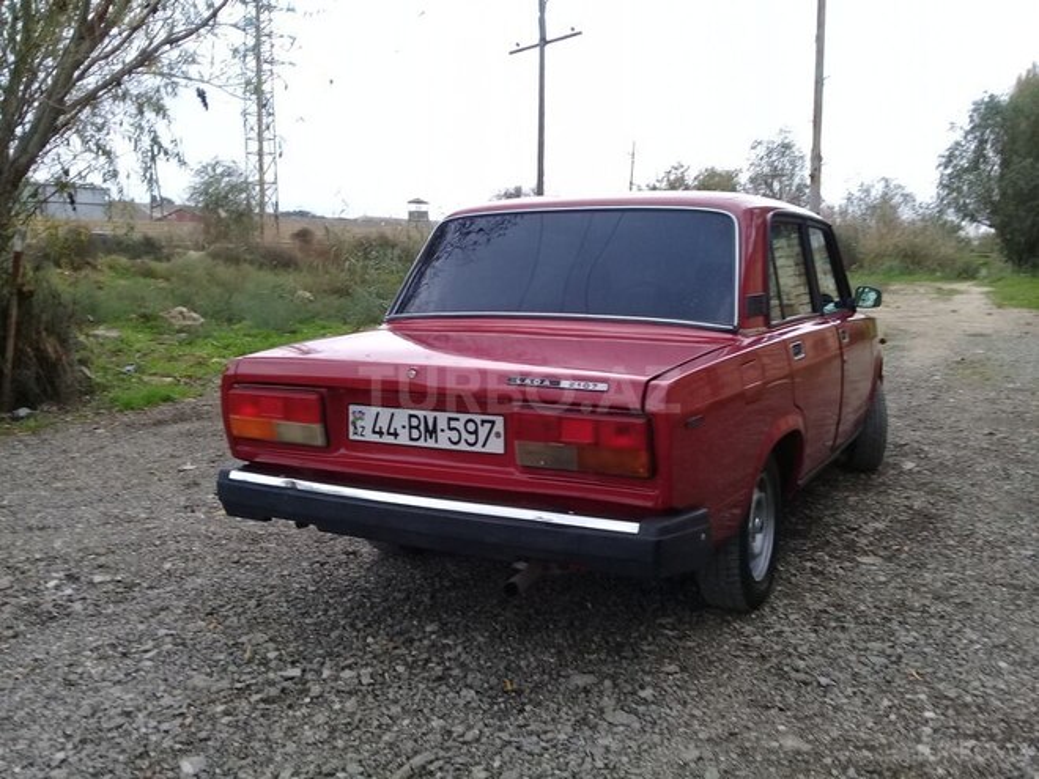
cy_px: 390
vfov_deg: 45.4
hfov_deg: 58.4
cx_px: 520
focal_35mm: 31
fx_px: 930
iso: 50
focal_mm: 3.3
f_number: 2.2
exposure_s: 1/33
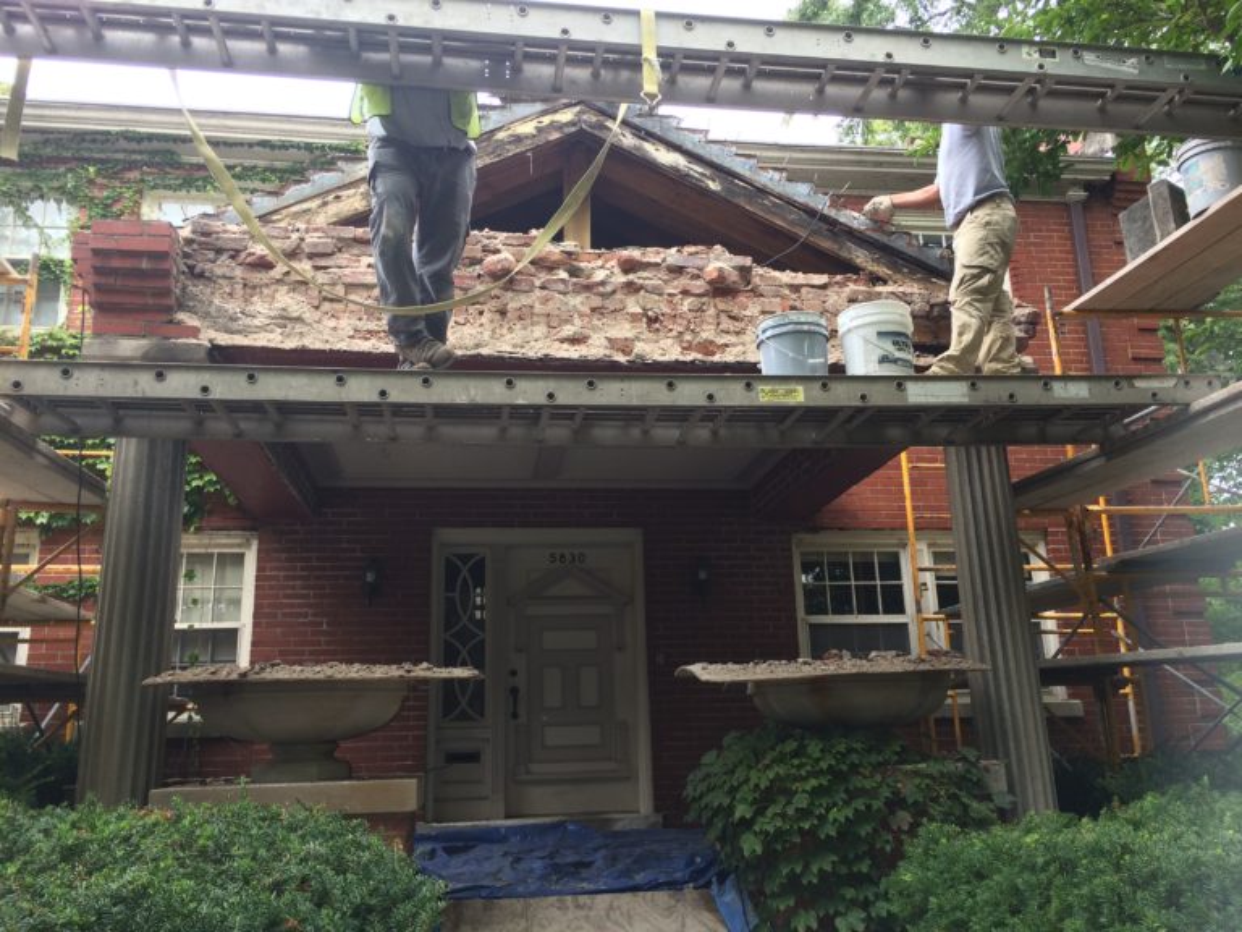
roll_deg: +2.8
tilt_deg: +14.5
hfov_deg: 61.7
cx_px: 621
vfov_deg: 48.2
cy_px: 466
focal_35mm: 29
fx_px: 1041
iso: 32
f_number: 2.2
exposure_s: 1/123
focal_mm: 4.15
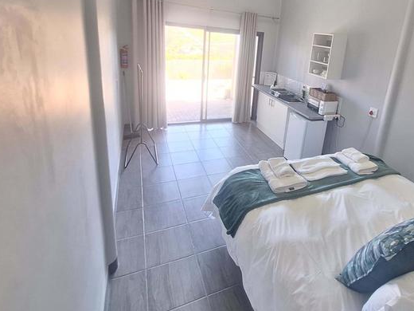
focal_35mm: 20
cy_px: 105
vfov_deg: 64.4
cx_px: 271
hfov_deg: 79.5
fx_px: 239
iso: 125
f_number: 2.2
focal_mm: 1.74
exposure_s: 1/50
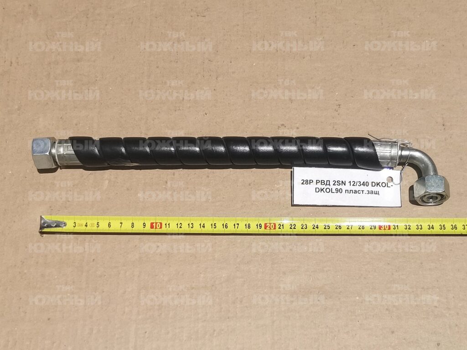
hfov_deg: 67.3
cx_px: 234
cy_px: 175
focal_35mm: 26
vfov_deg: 53.1
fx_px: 351
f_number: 1.4
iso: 320
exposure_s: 1/100
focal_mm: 4.66
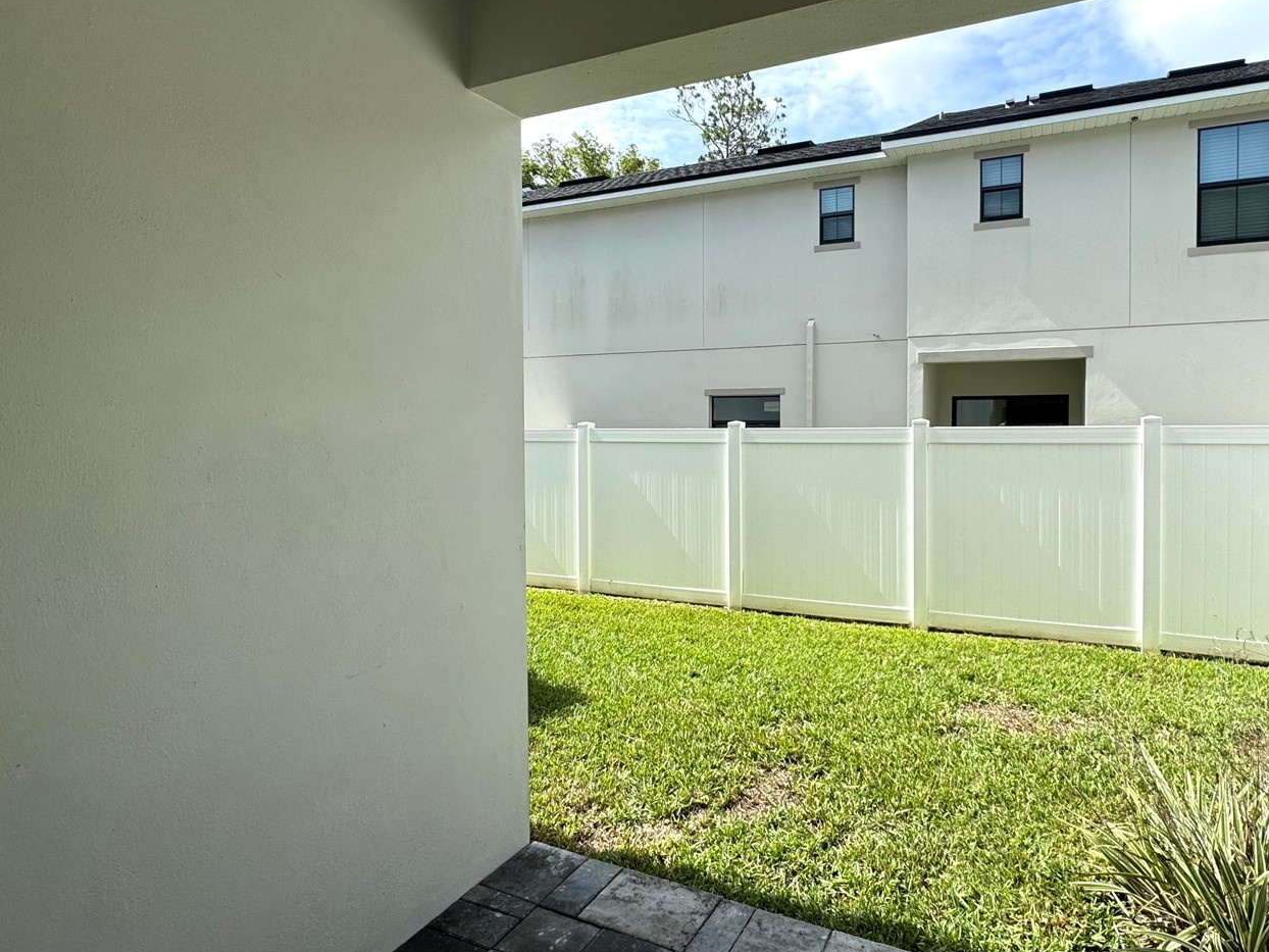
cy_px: 436
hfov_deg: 85.9
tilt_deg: -1.4
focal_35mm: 18
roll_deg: +0.0
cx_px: 800
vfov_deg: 71.5
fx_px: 660
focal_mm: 2.22
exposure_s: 1/1323
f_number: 2.2
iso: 50
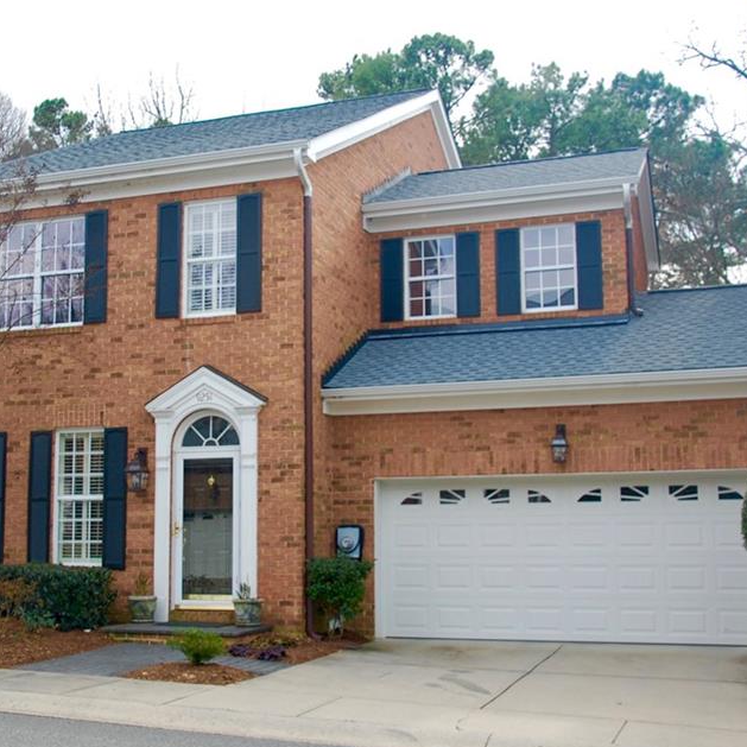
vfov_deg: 35.6
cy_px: 390
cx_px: 279
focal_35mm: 48
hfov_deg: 35.4
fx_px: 1164
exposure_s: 1/200
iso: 200
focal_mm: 23
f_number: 7.1
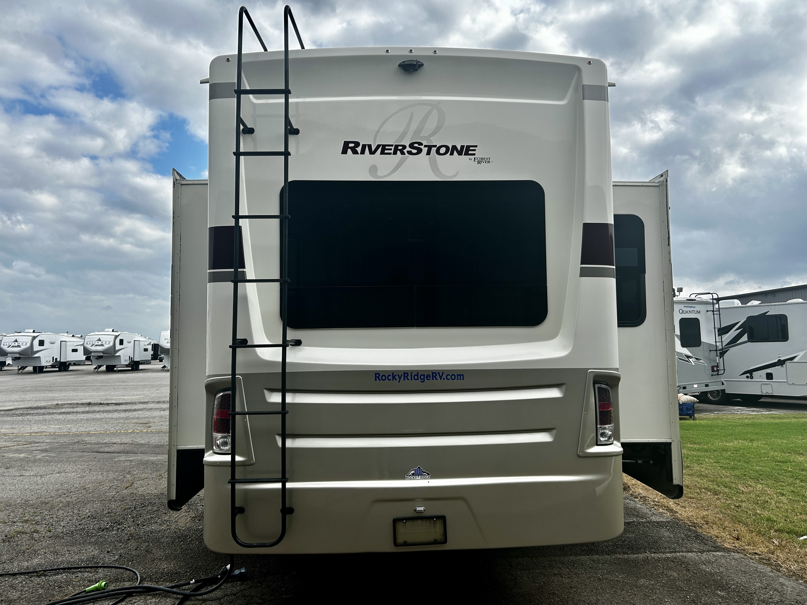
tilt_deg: +5.7
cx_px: 404
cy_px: 302
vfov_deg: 53.1
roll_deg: +0.3
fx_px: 606
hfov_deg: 67.3
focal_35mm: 26
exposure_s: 1/3077
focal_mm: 5.7
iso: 50
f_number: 1.5
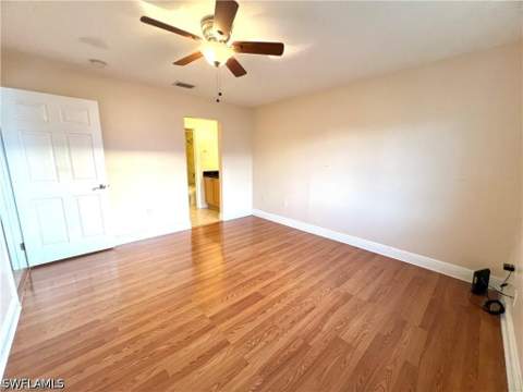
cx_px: 262
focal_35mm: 13
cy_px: 196
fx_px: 196
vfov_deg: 89.9
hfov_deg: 106.2
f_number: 1.8
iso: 250
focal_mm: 1.57
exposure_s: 1/60
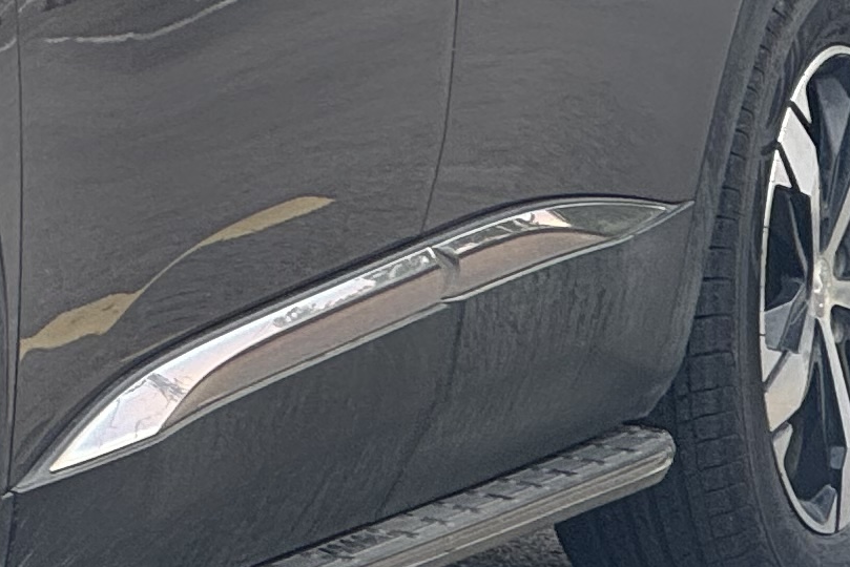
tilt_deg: -2.2
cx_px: -842
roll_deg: -1.5
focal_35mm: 399
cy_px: -277
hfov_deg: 5.1
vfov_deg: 3.4
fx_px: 9424
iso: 25
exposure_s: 1/99
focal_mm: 9
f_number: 2.8
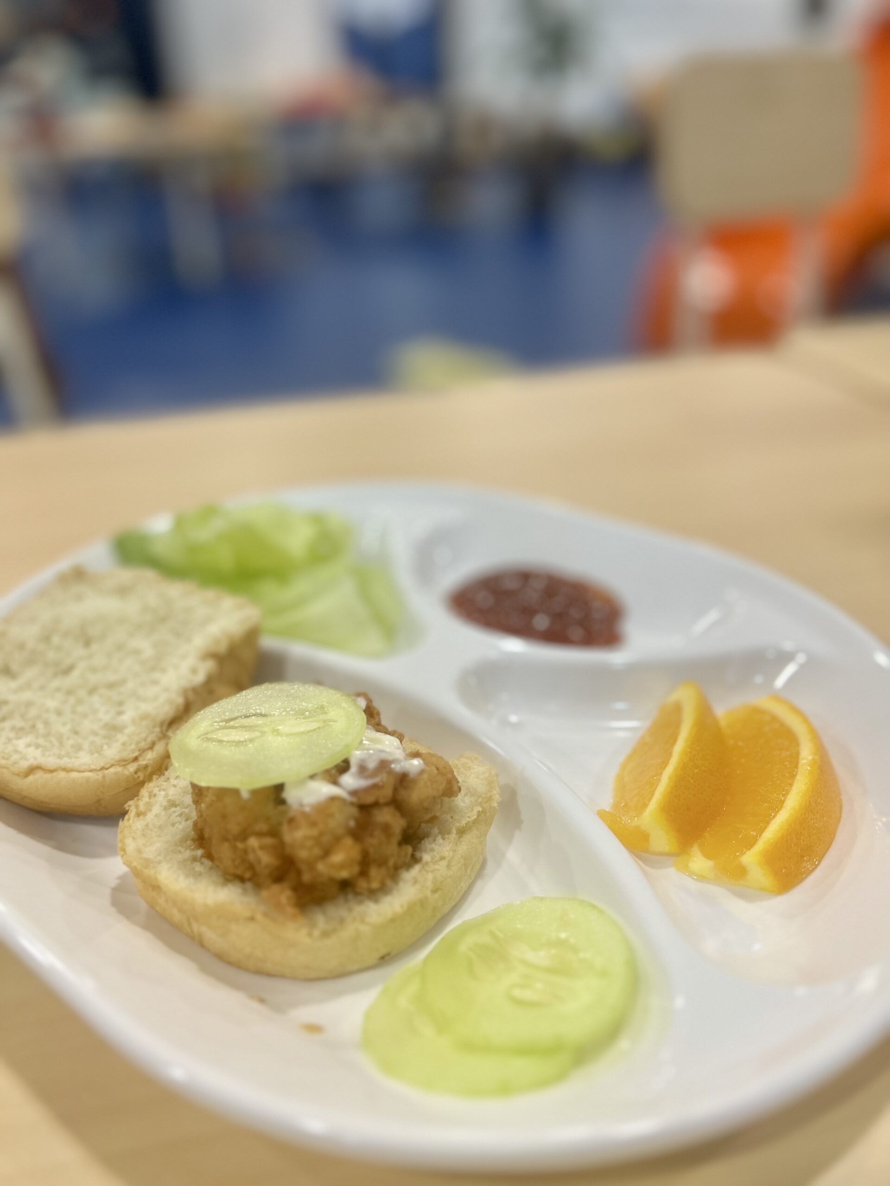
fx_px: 891
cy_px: 593
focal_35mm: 26
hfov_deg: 53.1
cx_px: 445
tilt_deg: -29.2
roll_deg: +1.9
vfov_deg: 67.3
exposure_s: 1/100
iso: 125
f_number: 1.5
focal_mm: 5.7
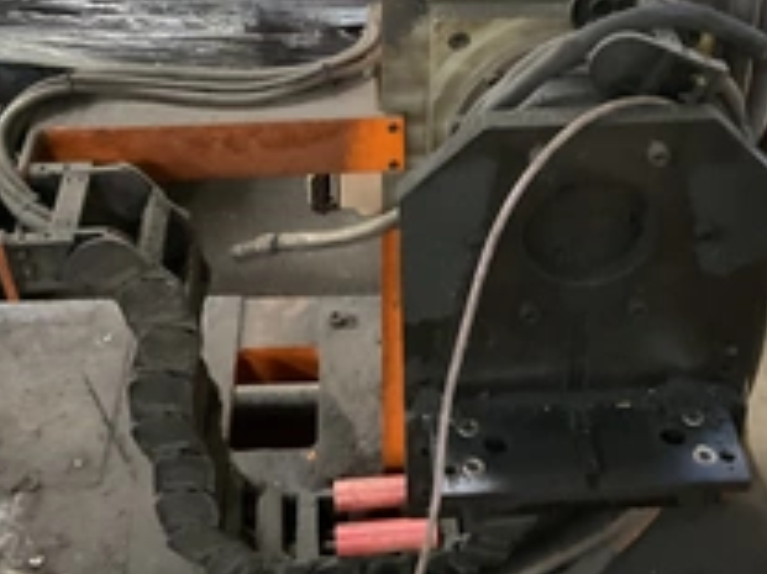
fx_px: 1240
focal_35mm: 56
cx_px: 456
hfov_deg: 34.3
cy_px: 185
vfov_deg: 25.9
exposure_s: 1/30
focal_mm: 3
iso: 250
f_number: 1.8
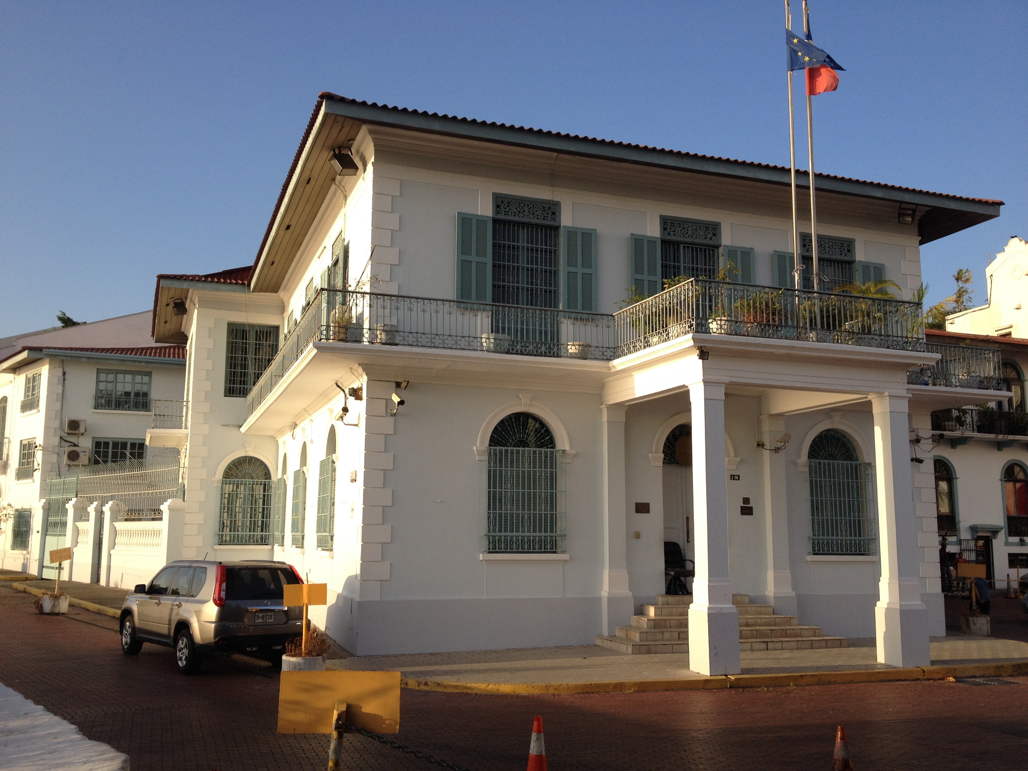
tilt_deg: +6.6
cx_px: 514
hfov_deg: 52.6
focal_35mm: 35
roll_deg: -0.3
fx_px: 1039
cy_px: 386
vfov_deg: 40.7
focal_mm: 4.28
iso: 50
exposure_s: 1/890
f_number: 2.4
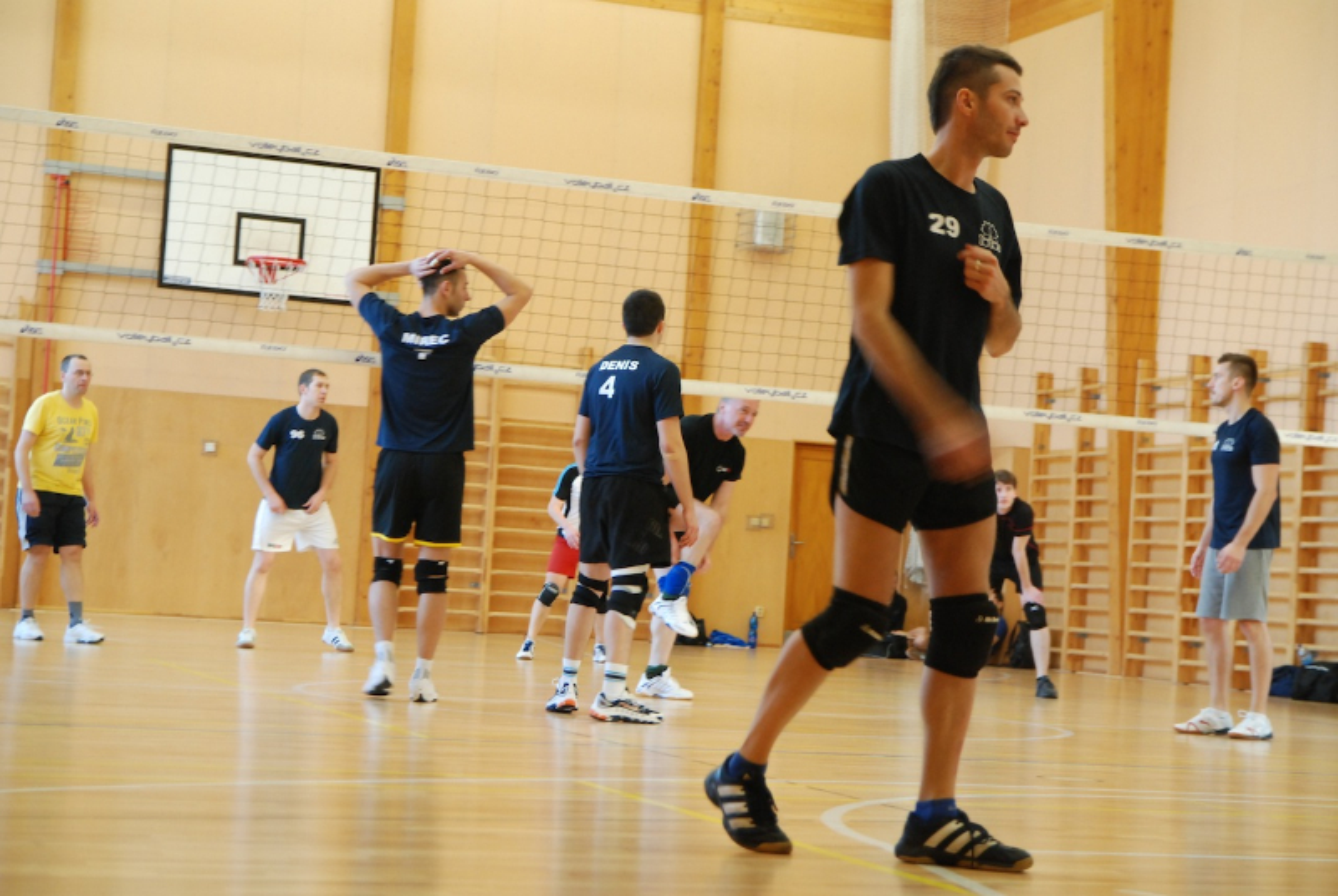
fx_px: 2792
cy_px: 448
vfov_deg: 18.2
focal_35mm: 75
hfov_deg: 27.0
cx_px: 669
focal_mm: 50
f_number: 3.5
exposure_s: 1/50
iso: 800
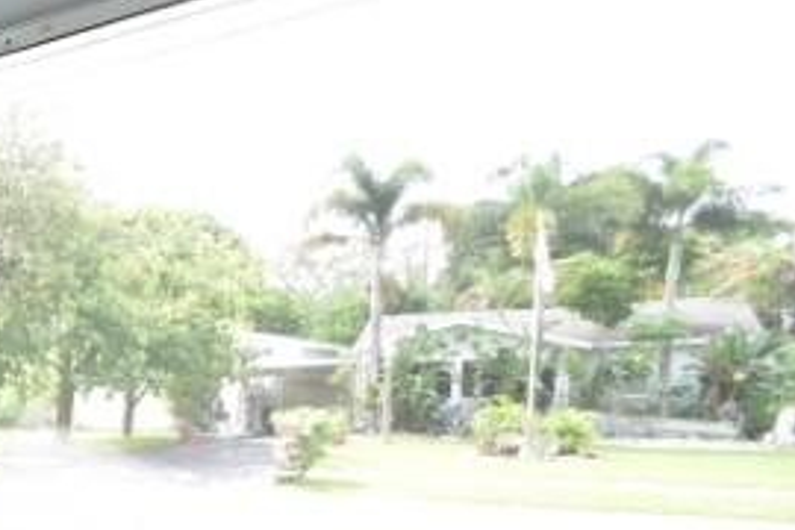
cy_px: 468
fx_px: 883
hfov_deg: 33.8
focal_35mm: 40
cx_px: -256
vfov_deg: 31.9
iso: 400
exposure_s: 1/125
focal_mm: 10
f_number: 5.6
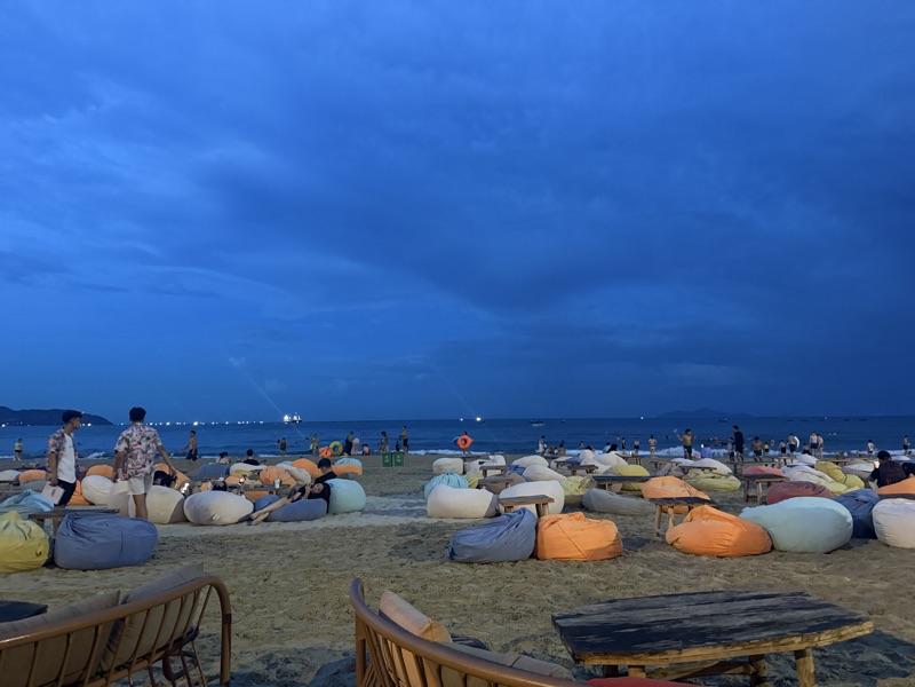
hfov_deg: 71.6
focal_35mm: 24
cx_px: 458
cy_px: 344
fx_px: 634
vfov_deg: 56.8
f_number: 1.78
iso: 800
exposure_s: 1/25
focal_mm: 6.76
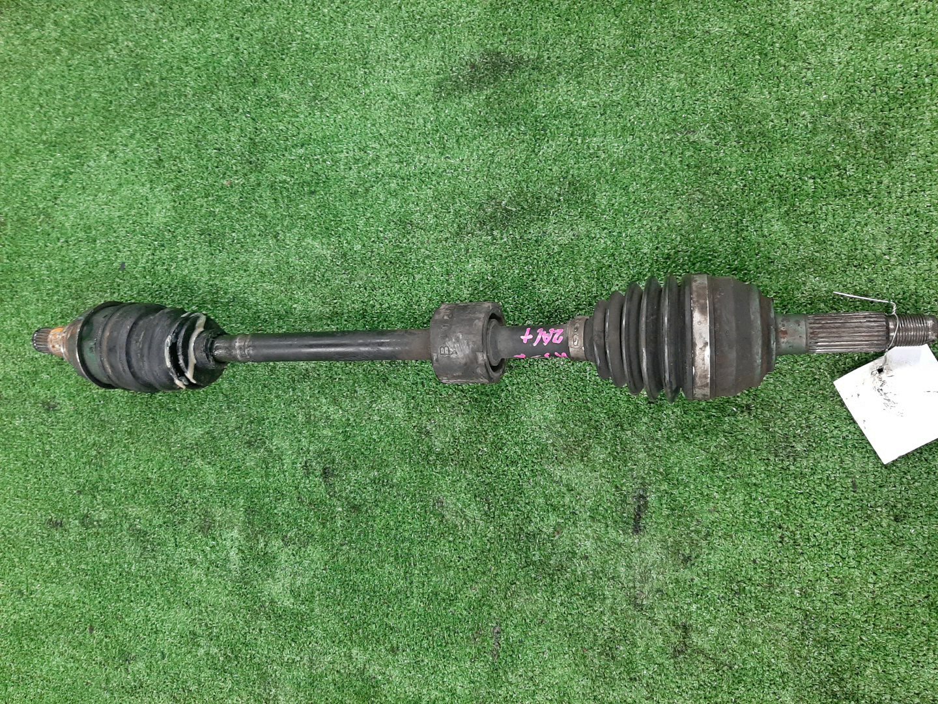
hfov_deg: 67.3
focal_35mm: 26
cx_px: 469
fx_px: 705
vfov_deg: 53.1
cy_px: 352
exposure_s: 1/33
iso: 186
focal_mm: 3.93
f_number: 1.7
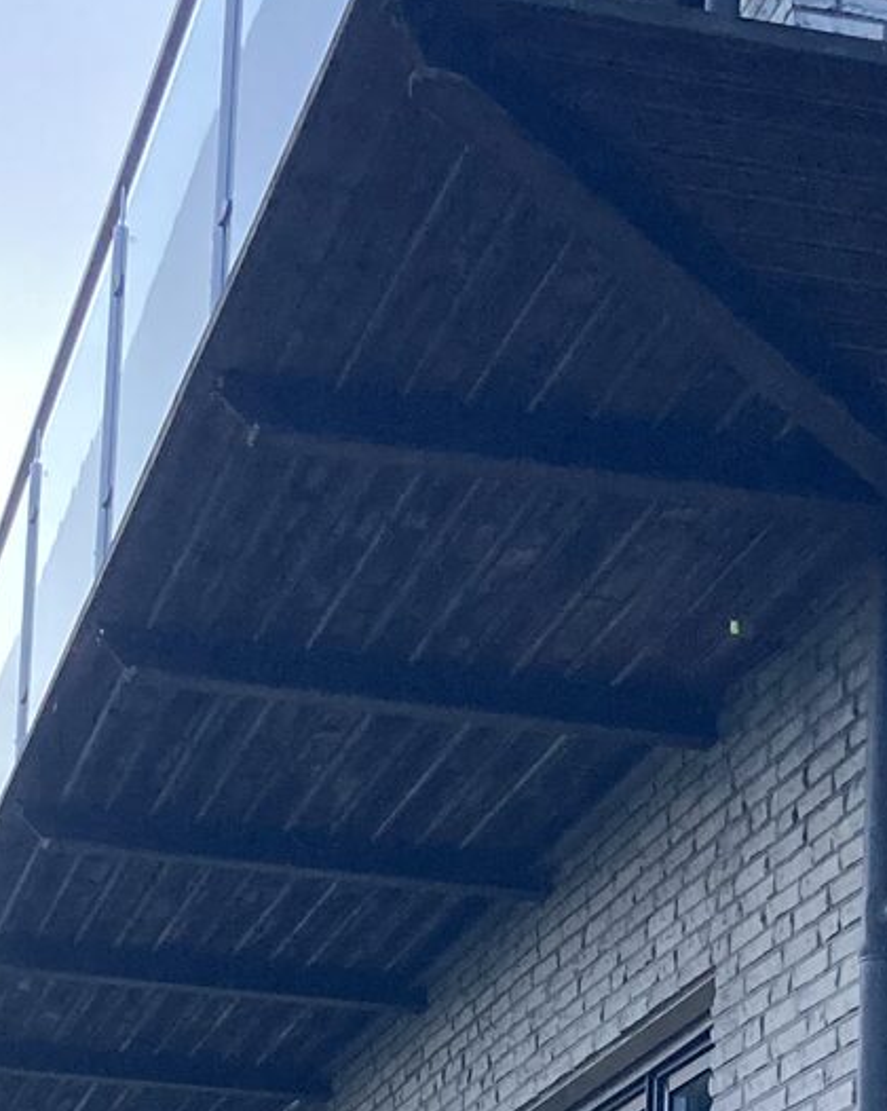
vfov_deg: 17.5
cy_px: 1373
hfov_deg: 14.8
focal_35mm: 104
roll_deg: -3.1
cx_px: 458
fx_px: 3417
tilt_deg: +9.8
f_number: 1.8
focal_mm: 3.99
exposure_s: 1/60
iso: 160
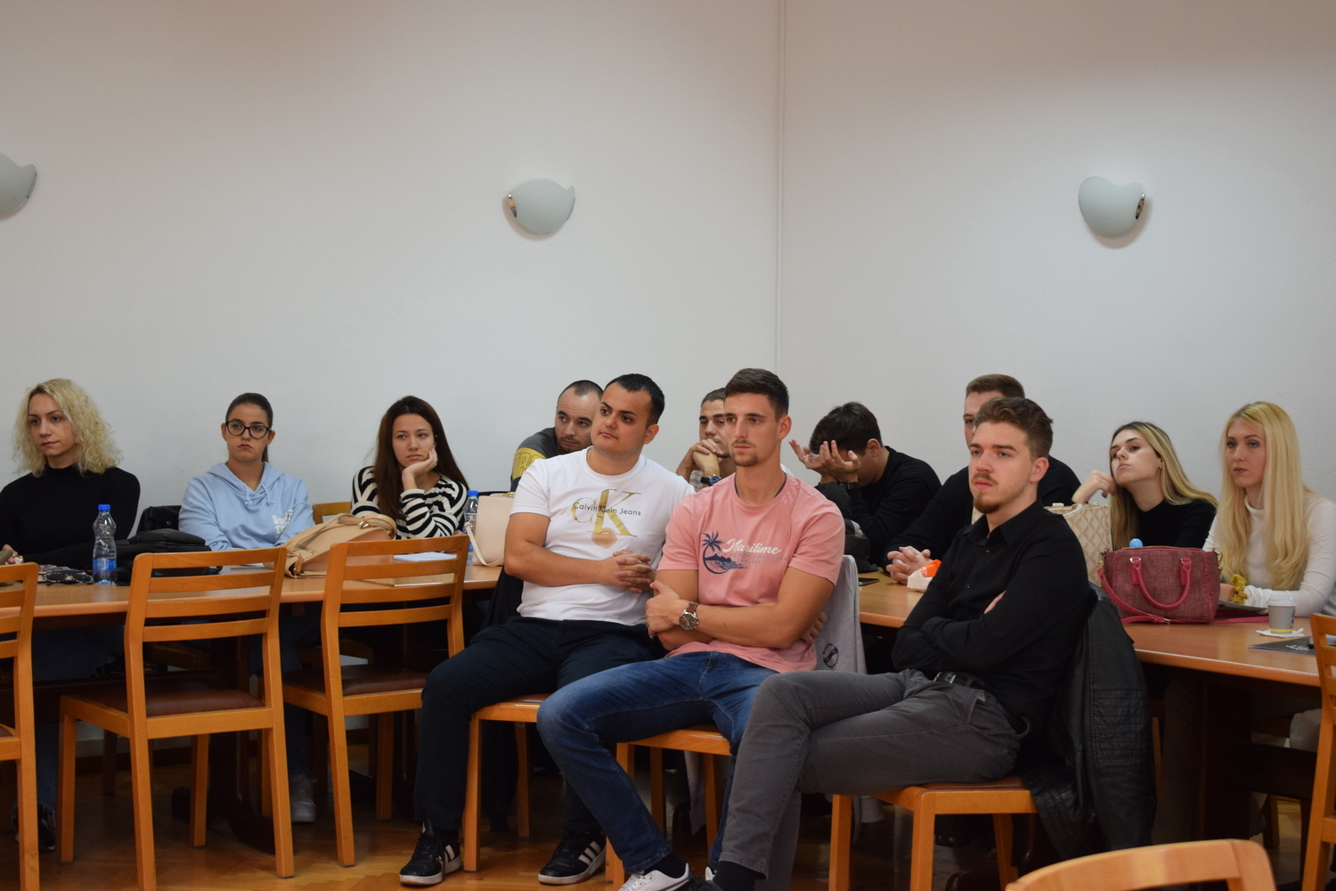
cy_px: 446
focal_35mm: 69
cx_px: 668
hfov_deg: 29.2
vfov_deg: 19.7
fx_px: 2560
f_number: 5.3
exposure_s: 1/60
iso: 1100
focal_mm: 46
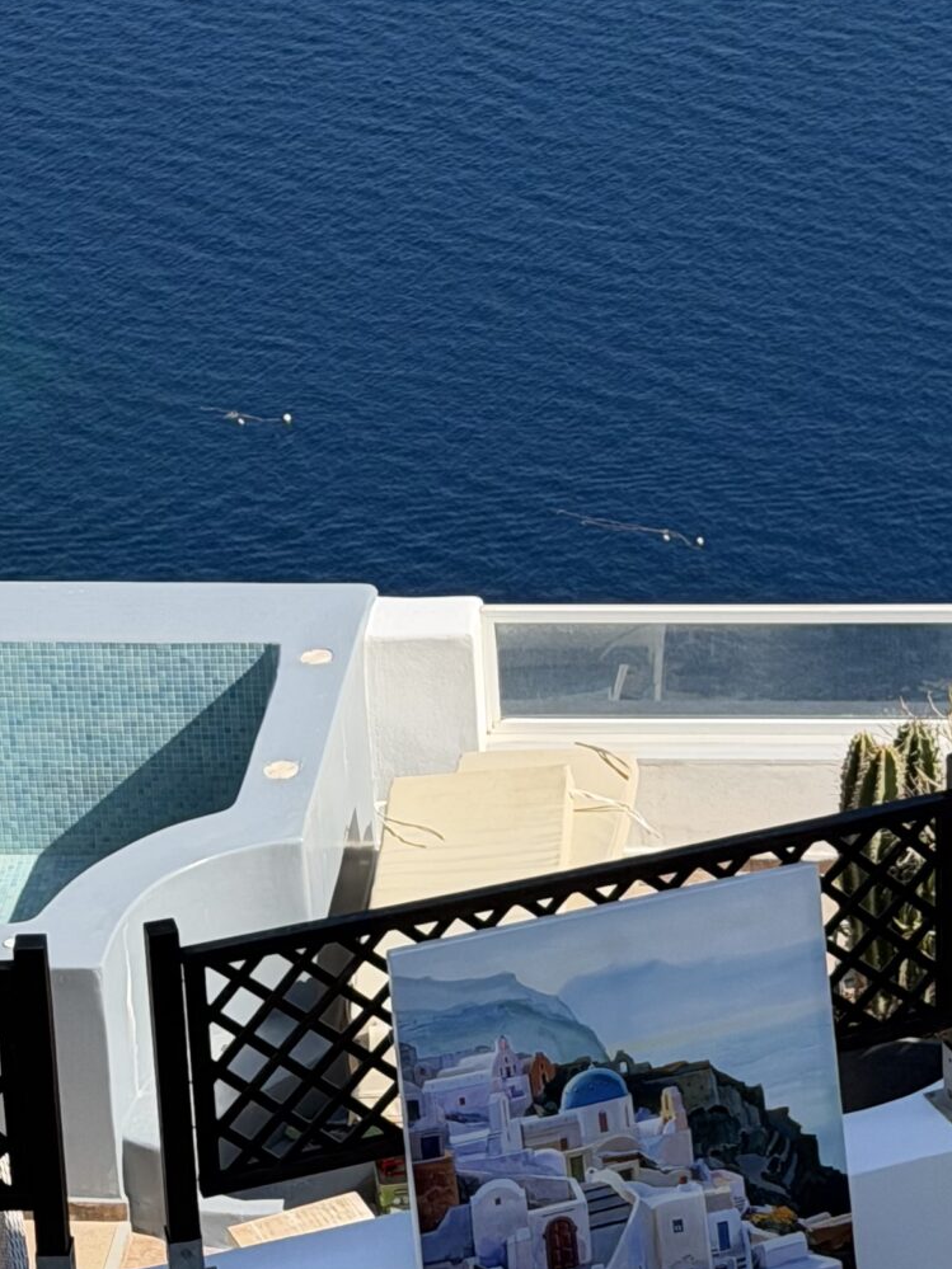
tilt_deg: -22.4
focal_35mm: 123
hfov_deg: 12.0
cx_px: 608
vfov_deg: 15.9
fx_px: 4511
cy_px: 290
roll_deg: +2.0
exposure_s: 1/2865
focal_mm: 6.76
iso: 64
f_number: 1.78
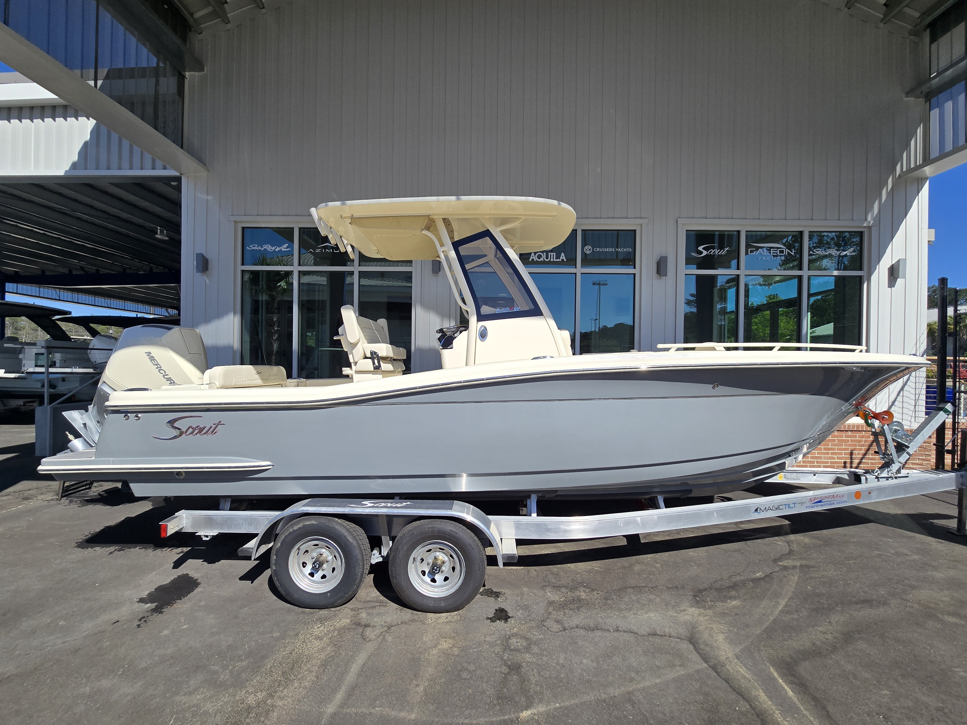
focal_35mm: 13
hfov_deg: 106.2
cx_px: 484
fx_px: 363
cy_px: 362
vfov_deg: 89.9
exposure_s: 1/2436
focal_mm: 2.2
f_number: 2.2
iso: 50
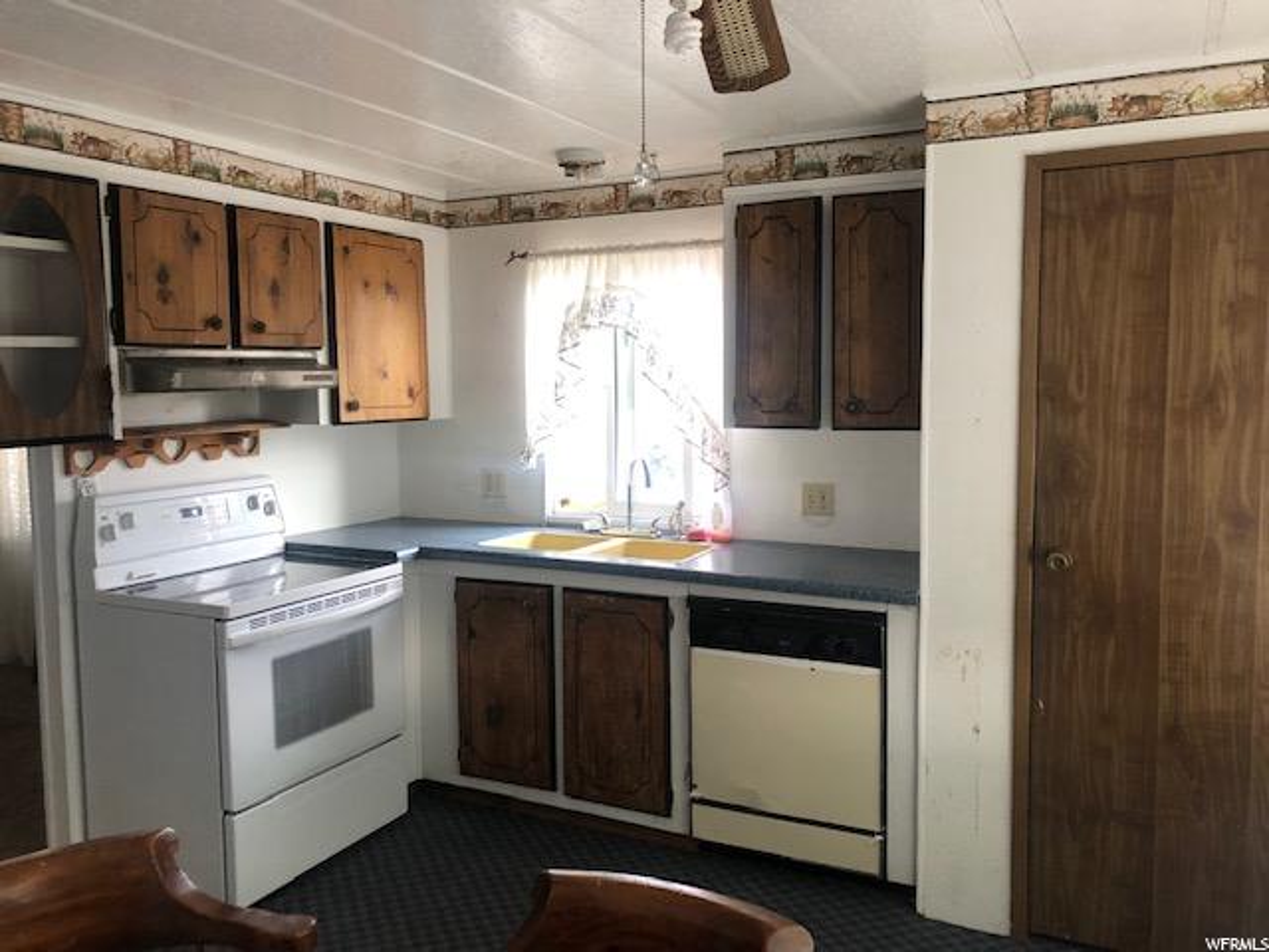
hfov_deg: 63.4
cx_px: 634
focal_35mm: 28
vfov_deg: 49.7
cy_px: 476
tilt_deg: -3.3
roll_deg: +0.4
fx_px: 1026
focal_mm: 3.99
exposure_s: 1/17
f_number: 1.8
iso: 40
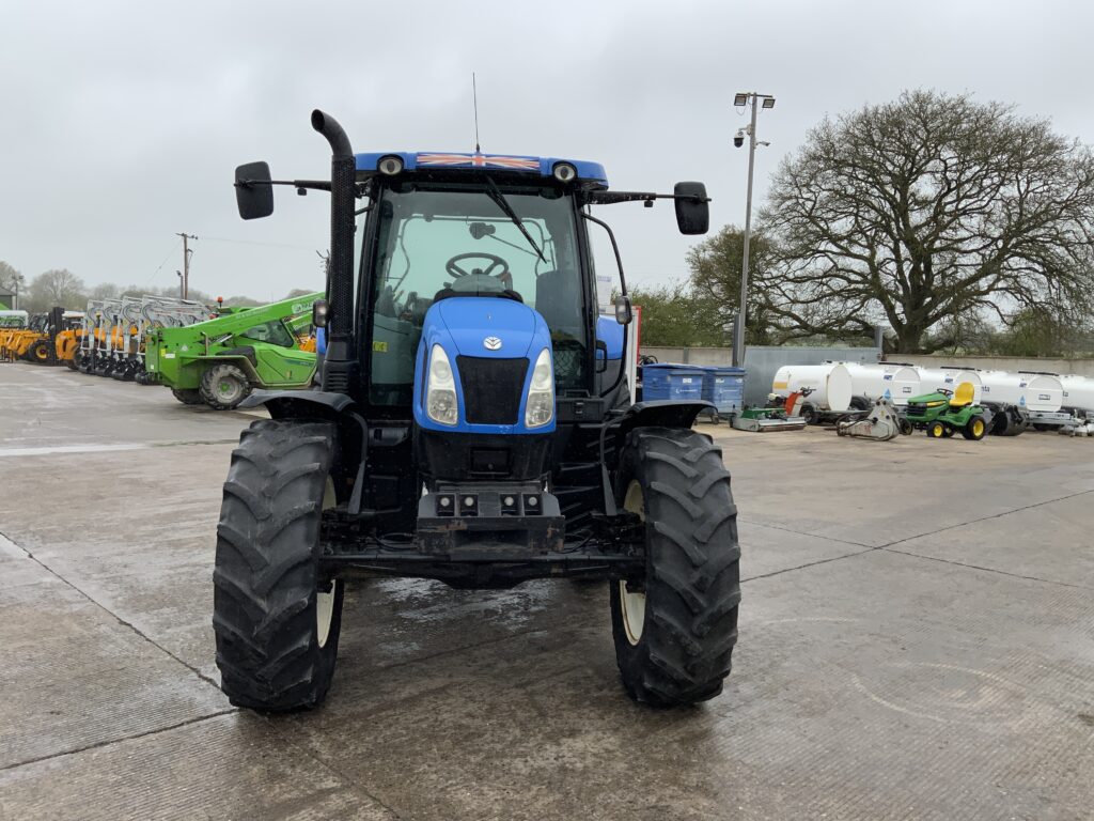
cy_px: 410
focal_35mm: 29
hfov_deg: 61.7
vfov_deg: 48.2
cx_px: 547
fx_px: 917
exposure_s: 1/997
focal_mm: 3
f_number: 1.8
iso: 16
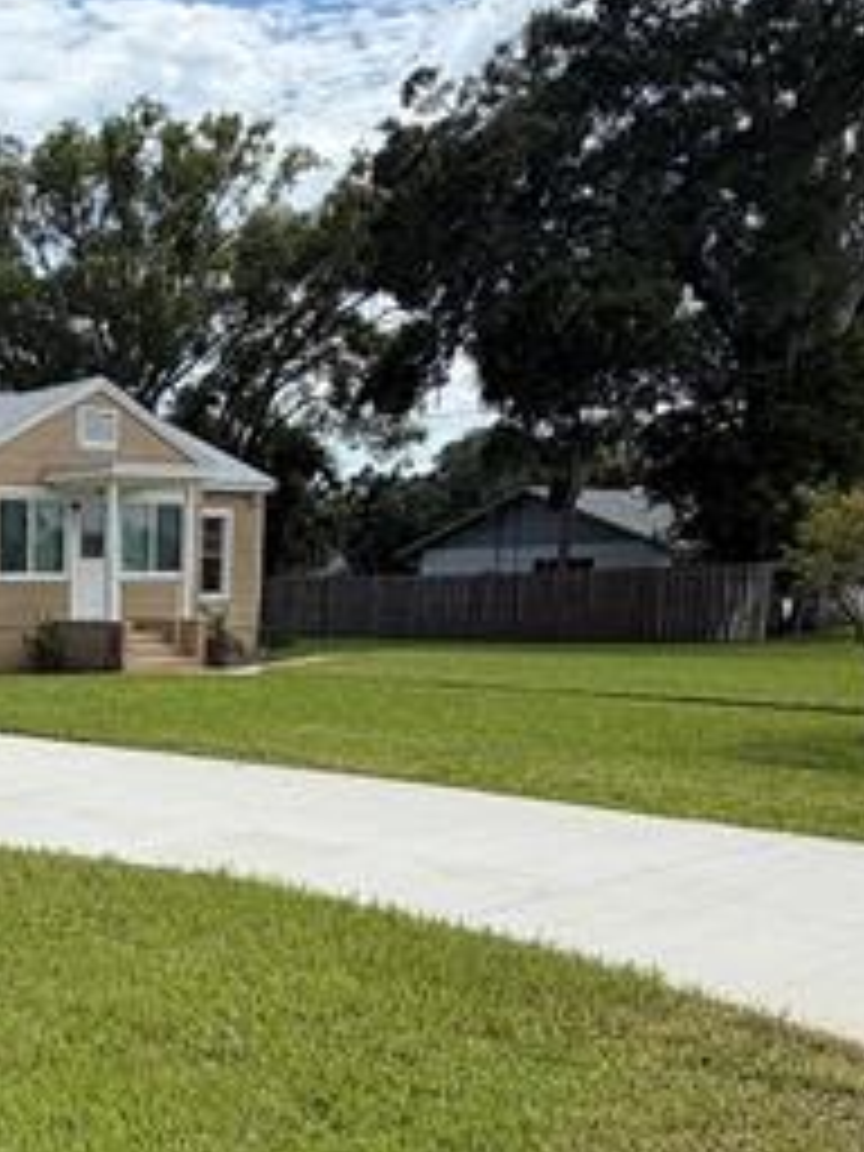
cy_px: 873
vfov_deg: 43.3
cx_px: -126
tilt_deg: -11.2
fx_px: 1398
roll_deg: +0.6
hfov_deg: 30.2
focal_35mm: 42
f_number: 2.2
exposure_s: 1/1017
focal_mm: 2.22
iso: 20
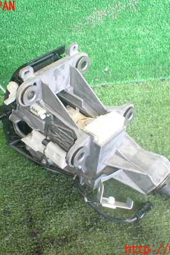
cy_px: 128
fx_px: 298
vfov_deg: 46.4
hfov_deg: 31.9
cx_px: 82
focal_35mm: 42
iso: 800
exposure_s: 1/125
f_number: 2.3
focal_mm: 5.4
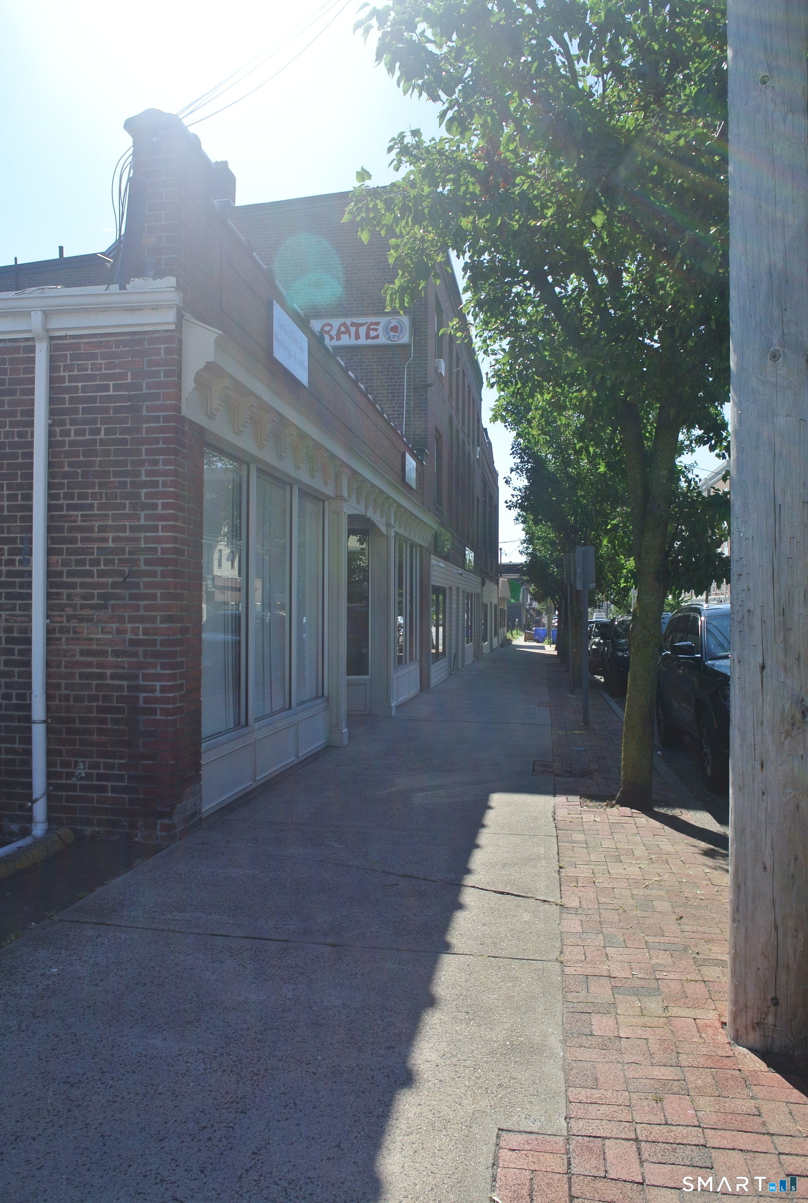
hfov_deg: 48.1
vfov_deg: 67.3
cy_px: 602
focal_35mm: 27
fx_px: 904
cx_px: 404
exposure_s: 1/500
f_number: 4.5
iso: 100
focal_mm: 10
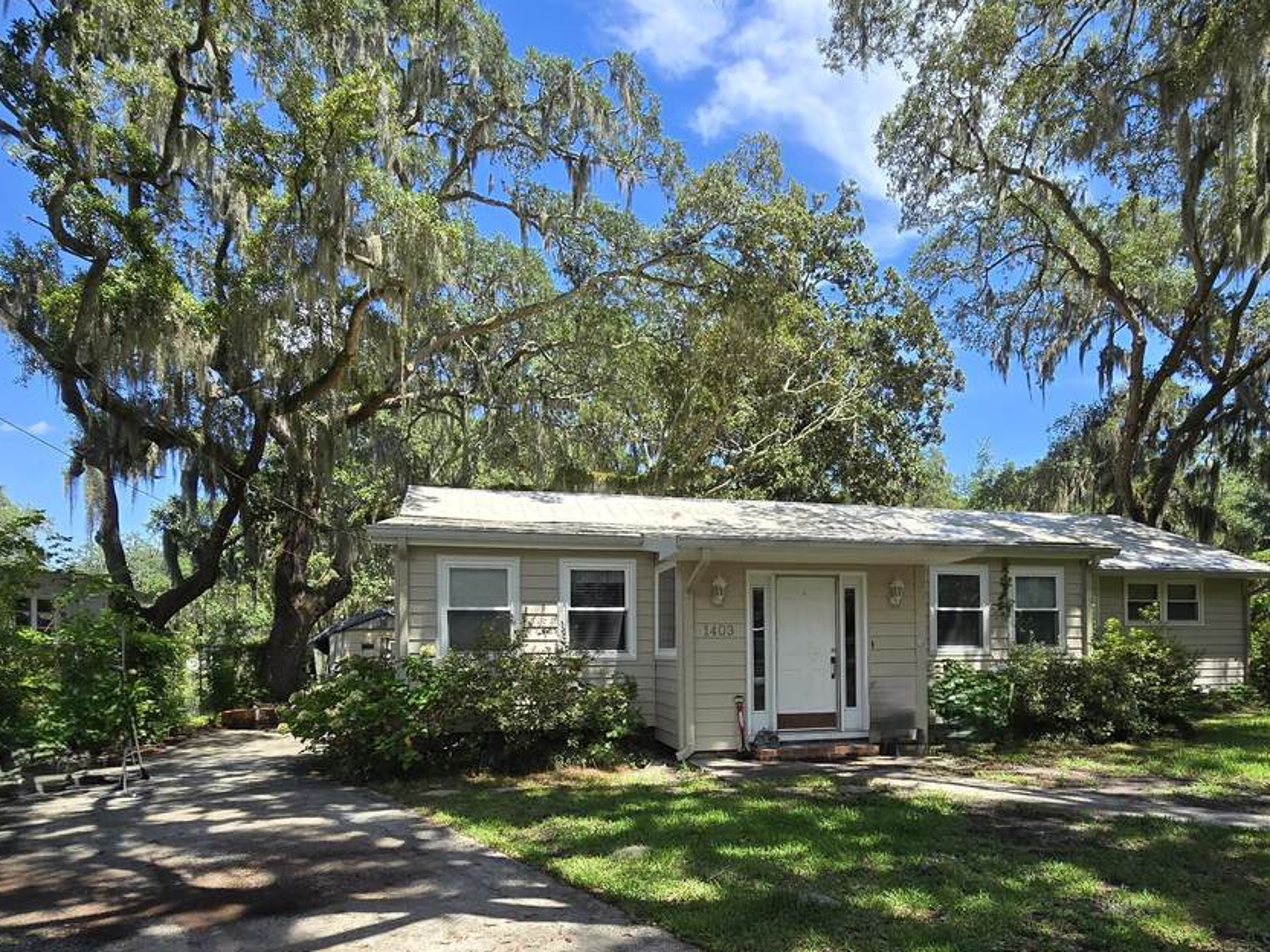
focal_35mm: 20
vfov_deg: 64.3
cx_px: 685
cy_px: 632
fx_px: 734
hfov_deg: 81.6
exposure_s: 1/937
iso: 50
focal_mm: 2.2
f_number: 2.2
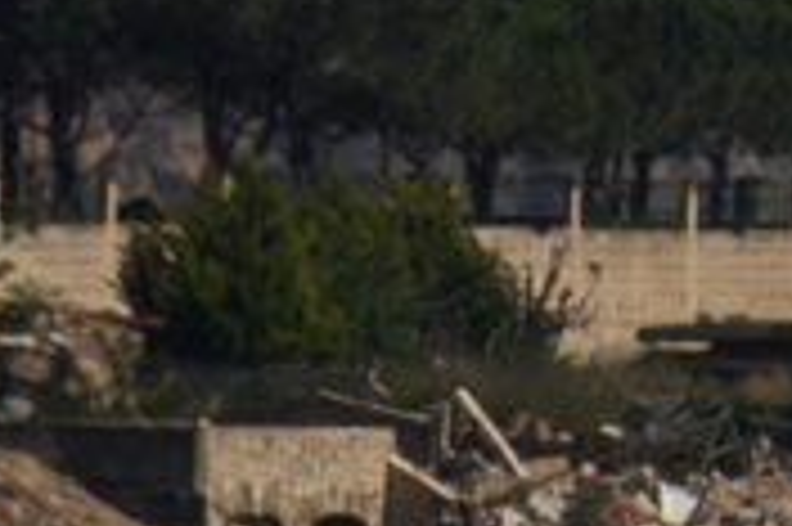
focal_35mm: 4883
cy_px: -656
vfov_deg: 0.3
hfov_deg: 0.4
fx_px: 107324
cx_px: 1166
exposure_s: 1/10000
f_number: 5.6
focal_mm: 840
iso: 500
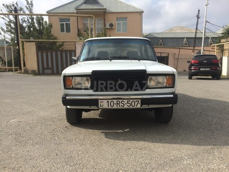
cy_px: 86
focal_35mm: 29
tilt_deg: -9.4
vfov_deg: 48.2
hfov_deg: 61.7
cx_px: 114
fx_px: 192
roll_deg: +0.3
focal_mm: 4.15
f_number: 2.2
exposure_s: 1/2160
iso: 32
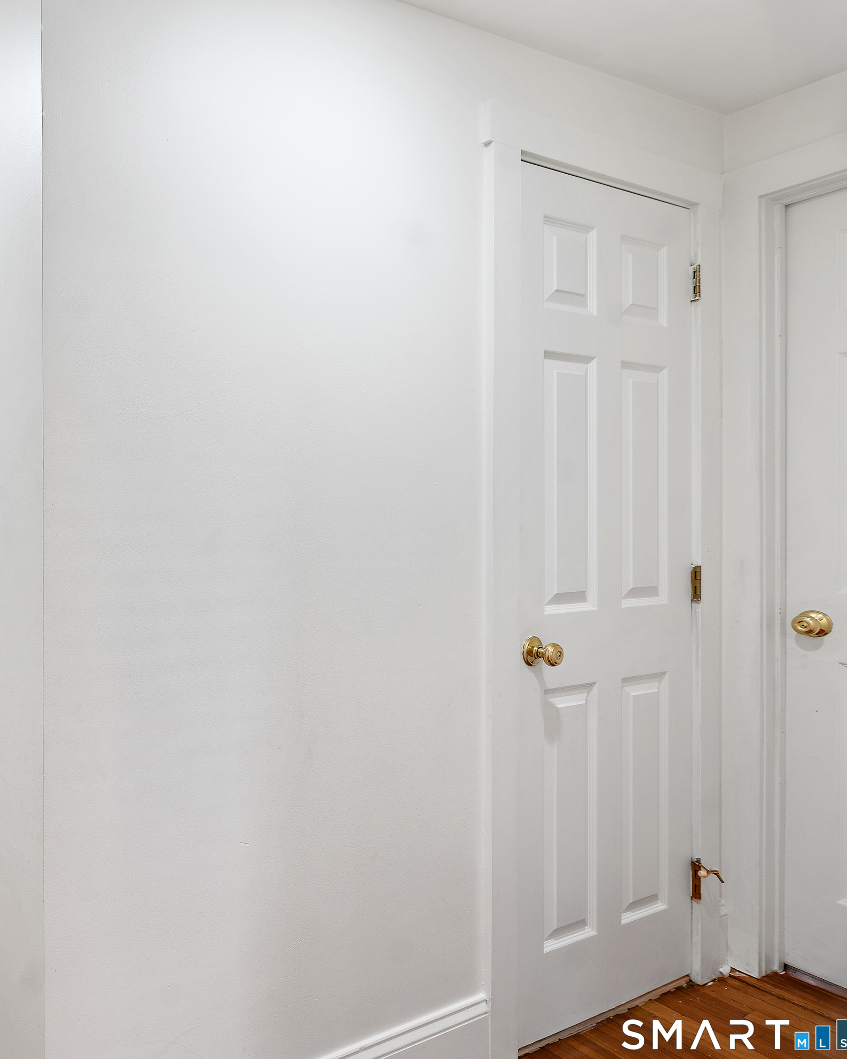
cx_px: 52
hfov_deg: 51.9
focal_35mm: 23
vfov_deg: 72.6
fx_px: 721
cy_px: 522
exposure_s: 1/2
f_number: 5.6
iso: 100
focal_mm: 16
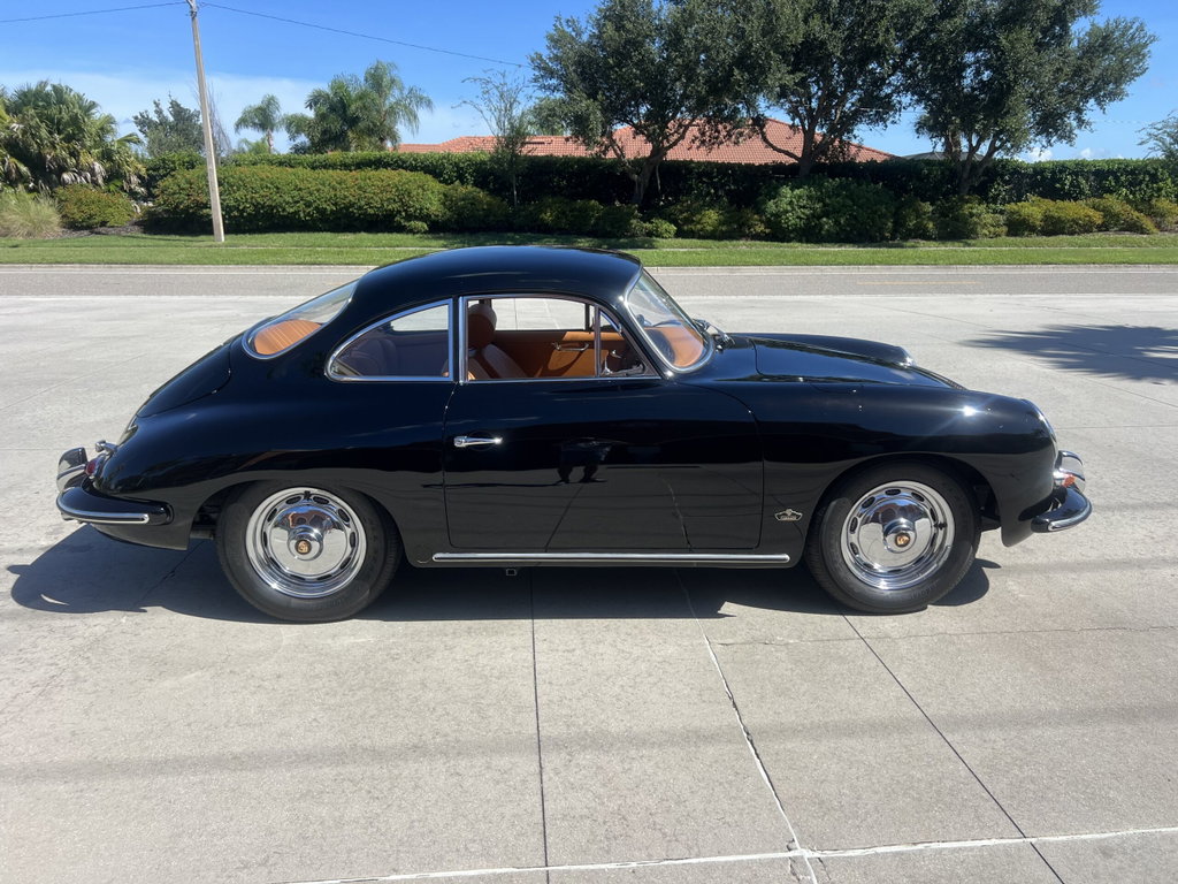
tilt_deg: -15.1
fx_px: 885
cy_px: 442
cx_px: 589
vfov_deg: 53.1
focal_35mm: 26
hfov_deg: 67.3
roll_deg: -1.4
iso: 50
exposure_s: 1/3704
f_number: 1.5
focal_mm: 5.7
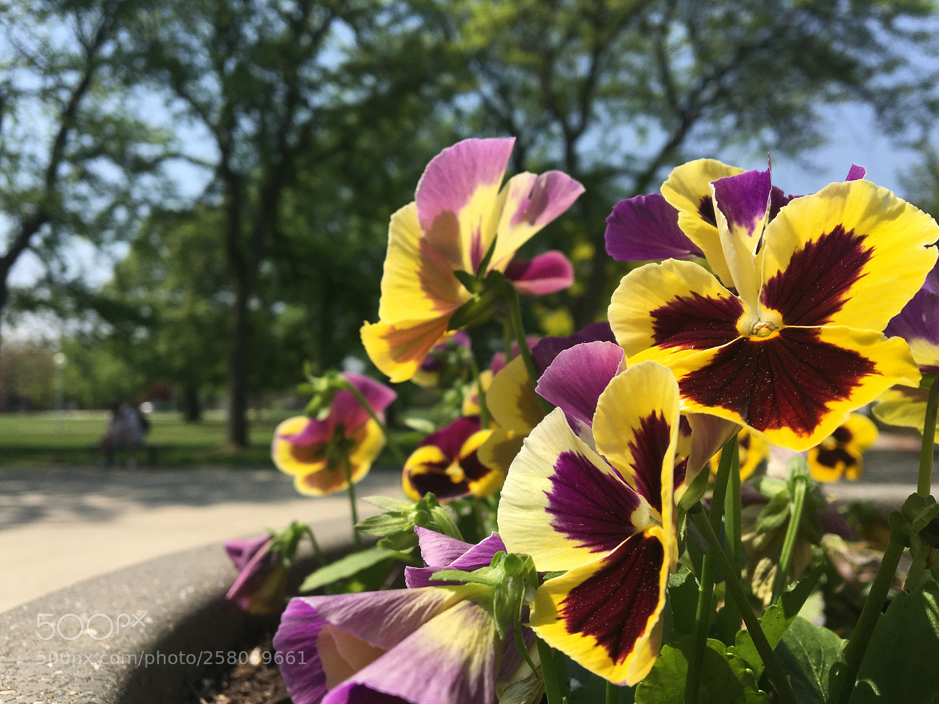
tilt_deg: +3.7
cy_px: 352
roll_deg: +0.4
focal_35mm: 29
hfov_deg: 61.7
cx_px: 470
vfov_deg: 48.2
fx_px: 787
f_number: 2.2
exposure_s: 1/2564
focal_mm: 4.15
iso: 25
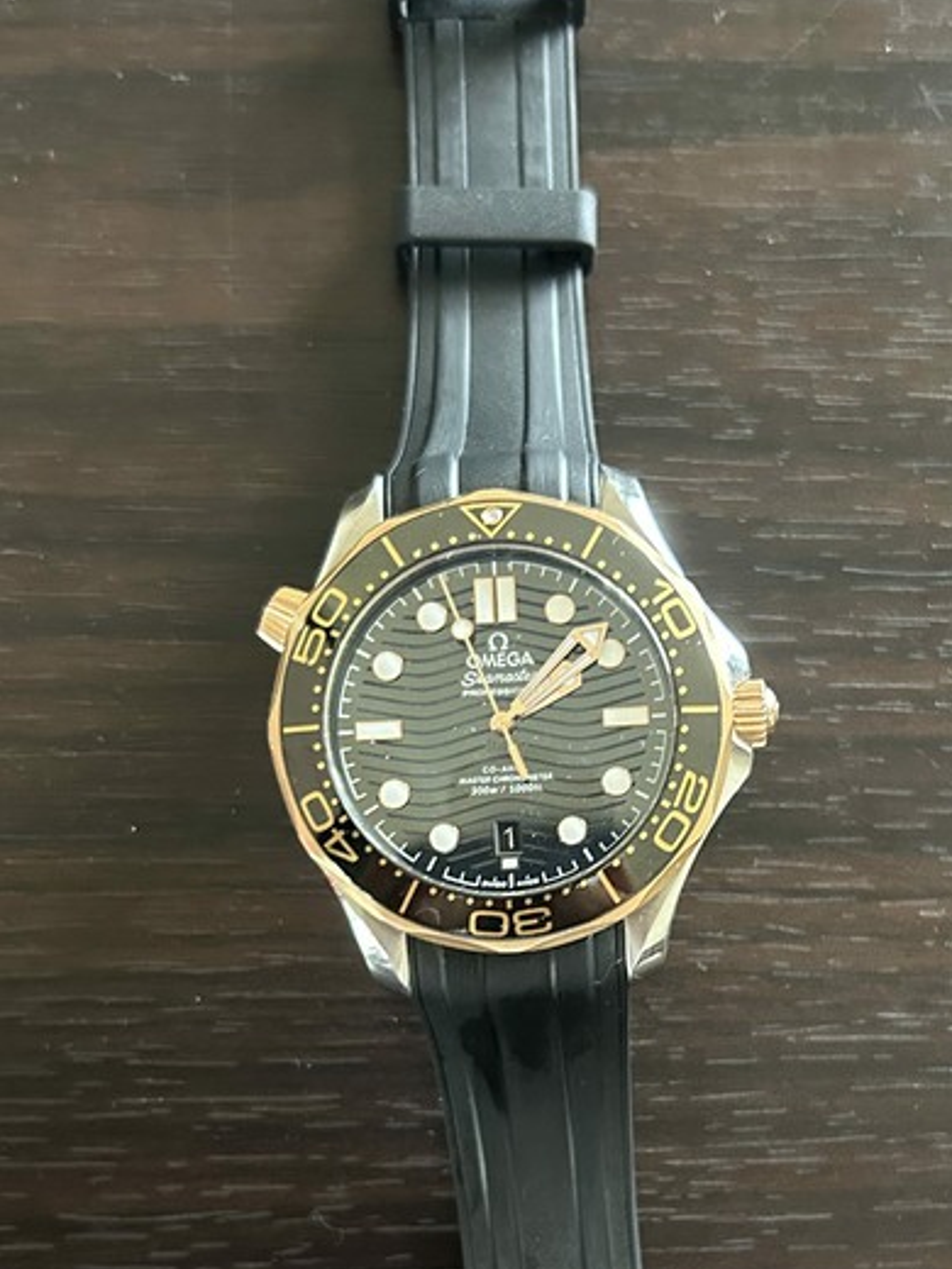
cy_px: 876
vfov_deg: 39.1
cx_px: 600
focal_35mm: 48
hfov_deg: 30.1
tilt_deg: -83.4
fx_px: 1760
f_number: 1.5
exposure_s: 1/44
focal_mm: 5.7
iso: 500
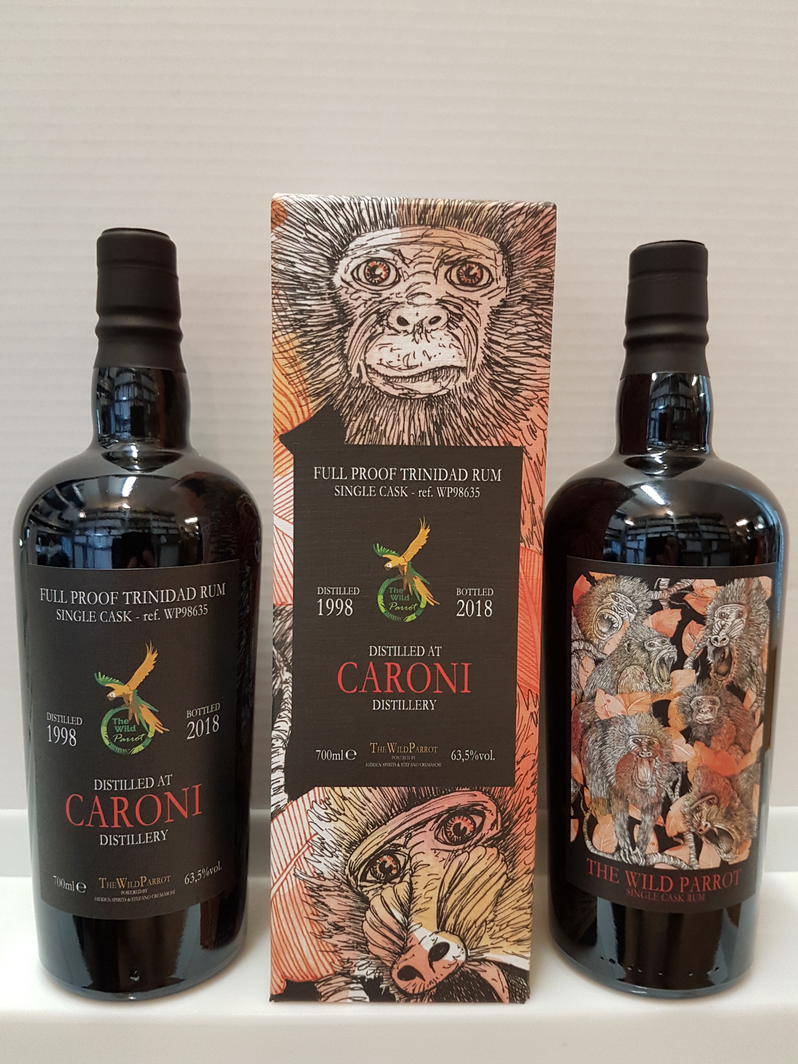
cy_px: 532
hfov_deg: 53.1
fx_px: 799
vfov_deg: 67.3
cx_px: 399
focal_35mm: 26
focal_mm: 4.2
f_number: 1.7
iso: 200
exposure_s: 1/33
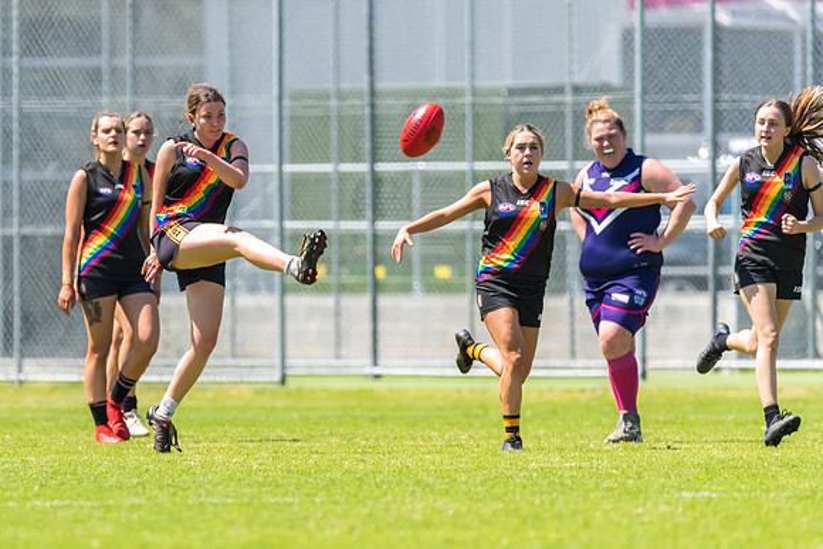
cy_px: 289
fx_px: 20018
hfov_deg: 2.4
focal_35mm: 875
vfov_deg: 1.6
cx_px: 223
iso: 800
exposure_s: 1/2500
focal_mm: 600
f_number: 6.3
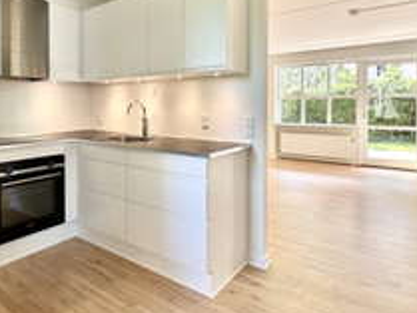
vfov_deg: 54.0
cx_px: 175
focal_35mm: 25
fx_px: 301
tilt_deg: -0.3
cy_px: 108
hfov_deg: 68.9
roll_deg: -0.1
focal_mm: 2.22
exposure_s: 1/99
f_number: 2.2
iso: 125
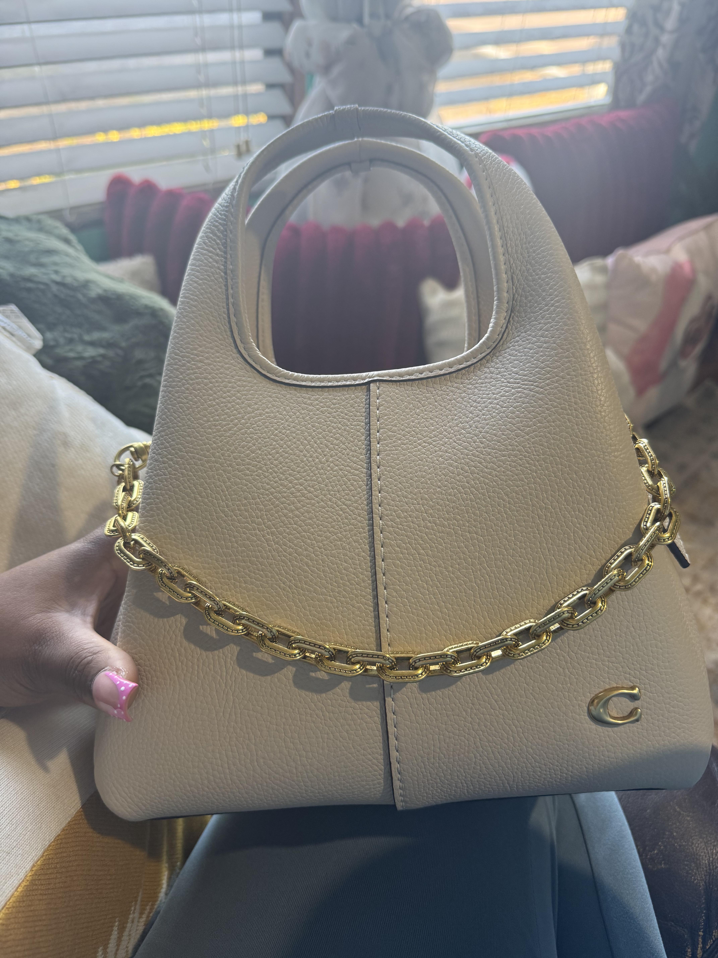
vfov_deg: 71.6
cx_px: 359
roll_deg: -3.0
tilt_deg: -43.9
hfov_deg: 56.8
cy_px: 479
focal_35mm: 24
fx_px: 664
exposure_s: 1/60
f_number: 1.78
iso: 160
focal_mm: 6.76
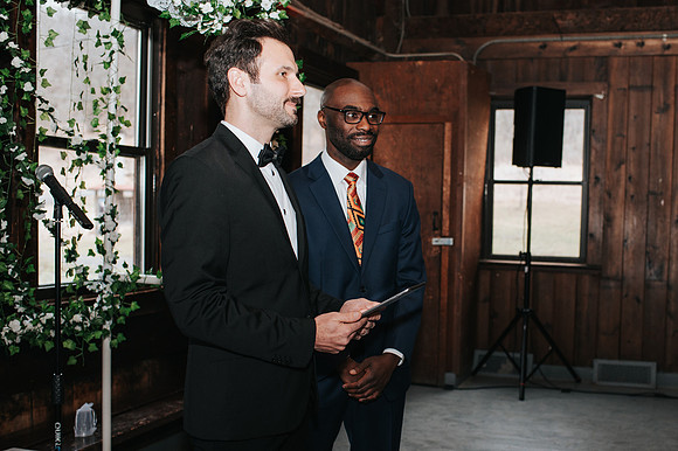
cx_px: 402
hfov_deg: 43.3
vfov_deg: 29.7
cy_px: 274
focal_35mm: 45
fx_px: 849
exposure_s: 1/200
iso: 1000
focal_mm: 35
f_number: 3.2
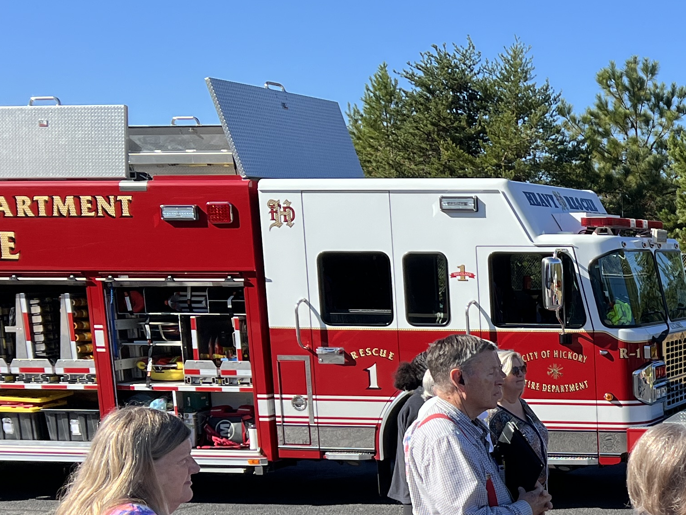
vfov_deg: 20.6
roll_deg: -0.8
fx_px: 1367
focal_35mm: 69
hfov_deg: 24.9
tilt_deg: -9.7
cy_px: 516
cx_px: 862
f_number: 1.5
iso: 50
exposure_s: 1/2404
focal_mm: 5.7
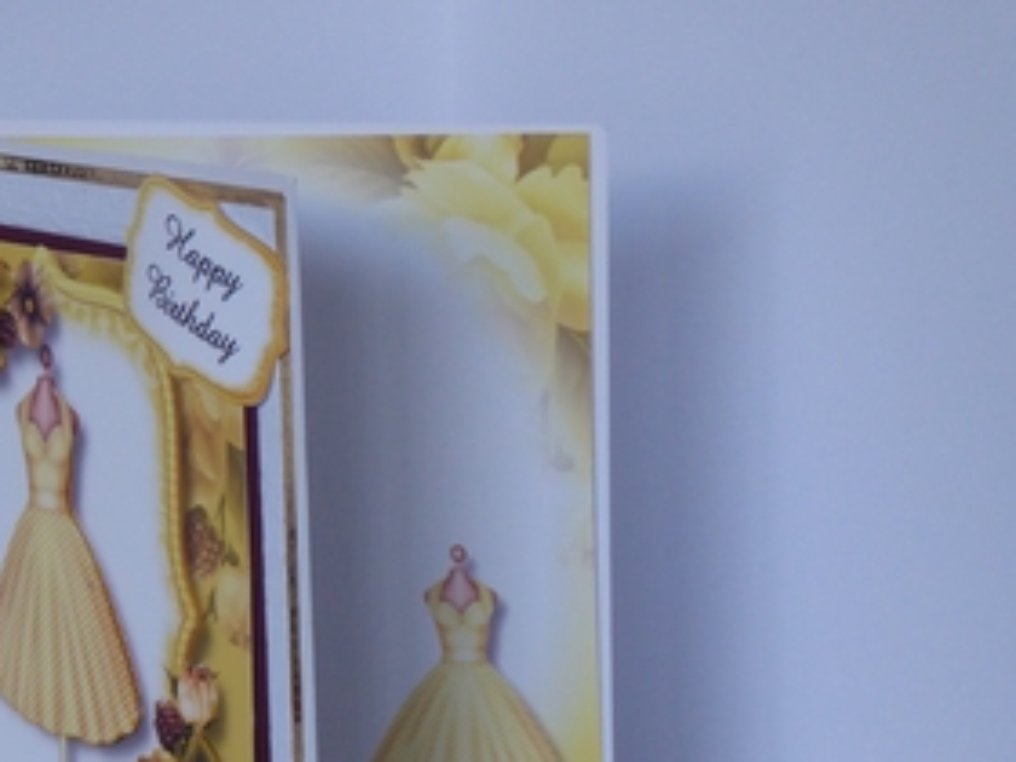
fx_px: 4285
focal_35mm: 146
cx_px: 214
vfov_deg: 10.1
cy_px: 553
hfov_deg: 13.5
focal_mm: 15
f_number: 4.8
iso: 400
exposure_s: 1/50
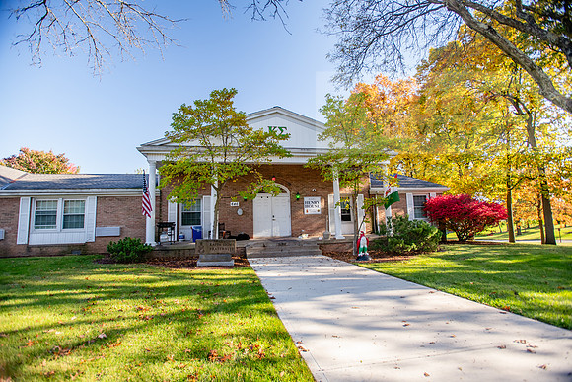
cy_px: 191
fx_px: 270
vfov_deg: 70.5
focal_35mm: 17
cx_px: 286
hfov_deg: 93.3
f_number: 3.5
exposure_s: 1/250
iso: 400
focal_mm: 17
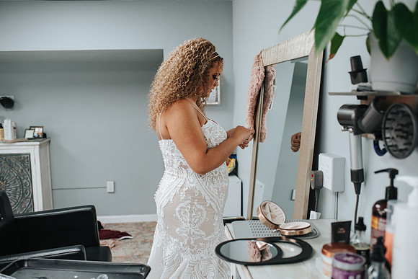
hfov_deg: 53.5
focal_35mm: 36
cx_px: 209
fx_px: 415
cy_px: 140
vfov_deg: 37.2
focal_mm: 35
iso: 640
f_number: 2.8
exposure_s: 1/320
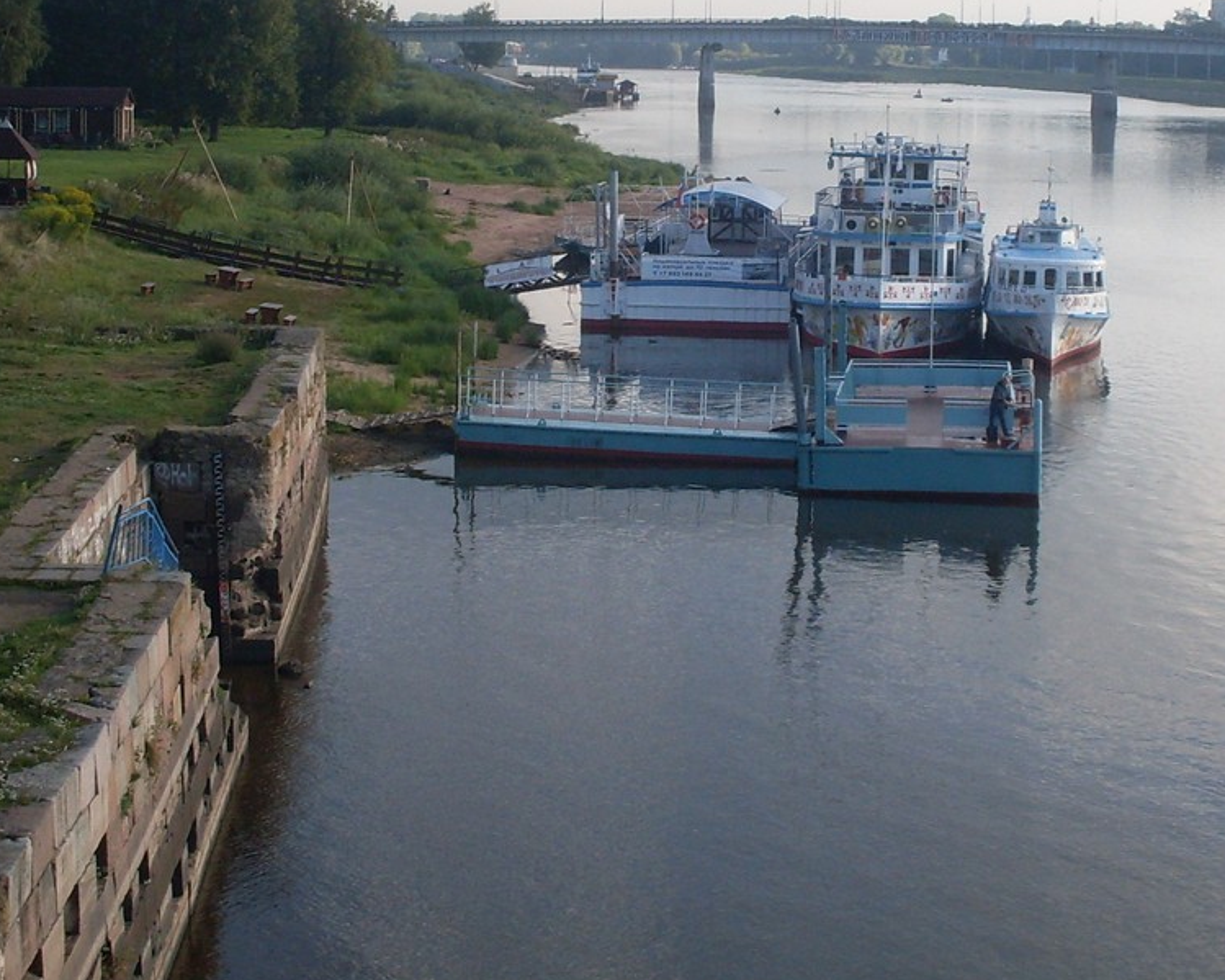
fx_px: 2574
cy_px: 323
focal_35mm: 71
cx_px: 748
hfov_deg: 26.7
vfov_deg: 21.5
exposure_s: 1/125
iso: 80
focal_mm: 6.3
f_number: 8.4
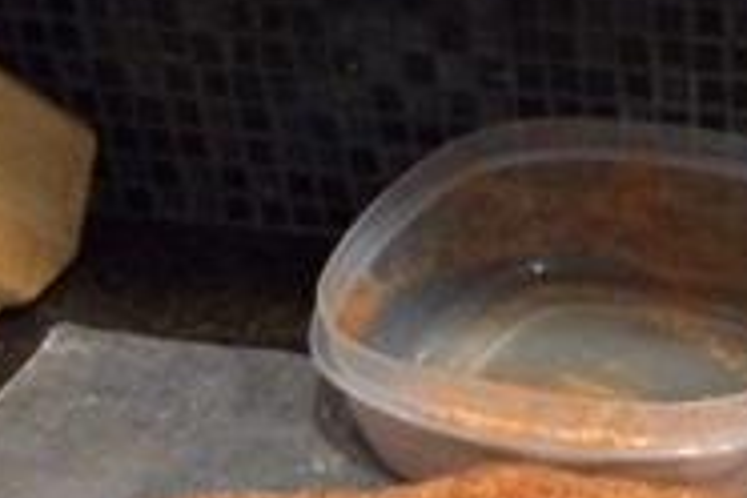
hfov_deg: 18.7
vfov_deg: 12.9
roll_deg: +0.1
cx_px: 872
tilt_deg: -39.6
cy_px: 578
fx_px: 2158
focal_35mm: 104
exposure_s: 1/15
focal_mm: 4.15
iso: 500
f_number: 2.2
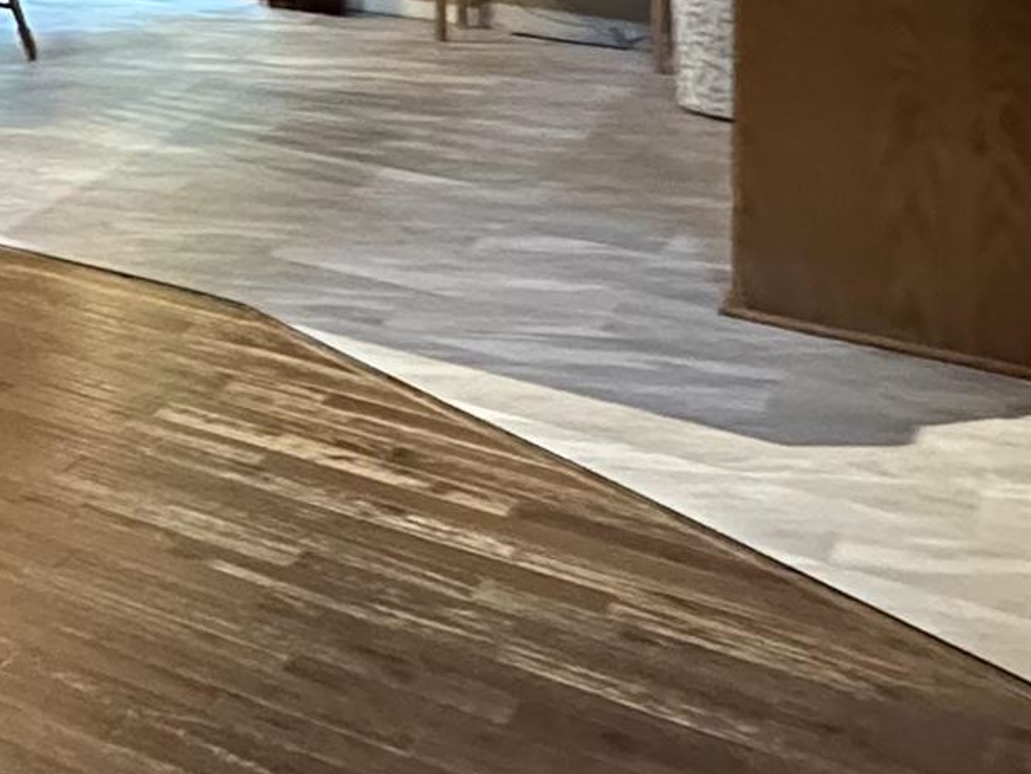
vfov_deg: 18.3
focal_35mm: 70
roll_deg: +1.1
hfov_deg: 18.7
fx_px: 2086
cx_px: -992
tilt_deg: -1.6
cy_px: -438
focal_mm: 2.22
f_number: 2.2
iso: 1000
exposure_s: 1/40
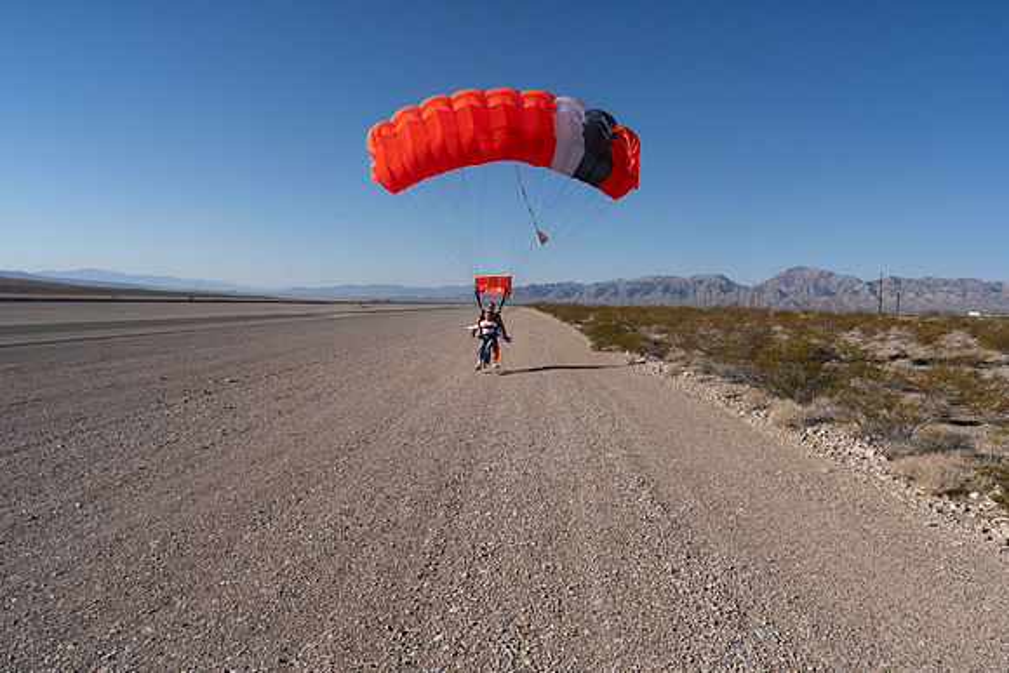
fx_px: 673
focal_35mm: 24
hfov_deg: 73.7
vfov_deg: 53.2
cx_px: 504
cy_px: 336
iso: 800
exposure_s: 1/2000
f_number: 11
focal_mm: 24
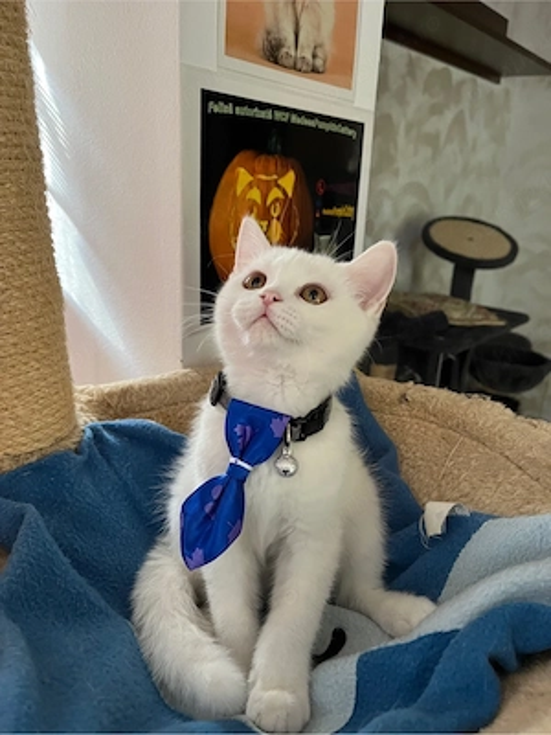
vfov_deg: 67.3
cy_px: 368
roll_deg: -3.0
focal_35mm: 26
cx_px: 276
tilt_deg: -17.8
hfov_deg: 53.1
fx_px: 552
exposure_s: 1/52
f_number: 1.6
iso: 500
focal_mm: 5.1
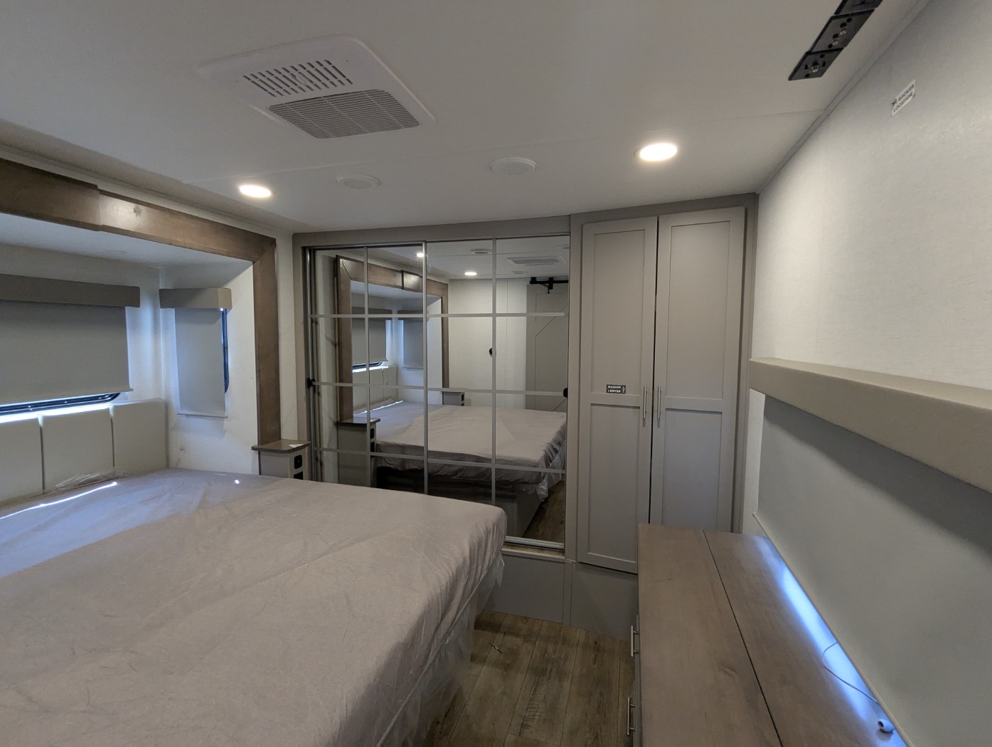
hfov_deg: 94.4
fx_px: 459
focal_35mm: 16
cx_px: 496
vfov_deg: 78.2
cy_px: 374
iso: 301
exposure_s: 1/120
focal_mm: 2.35
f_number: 2.2
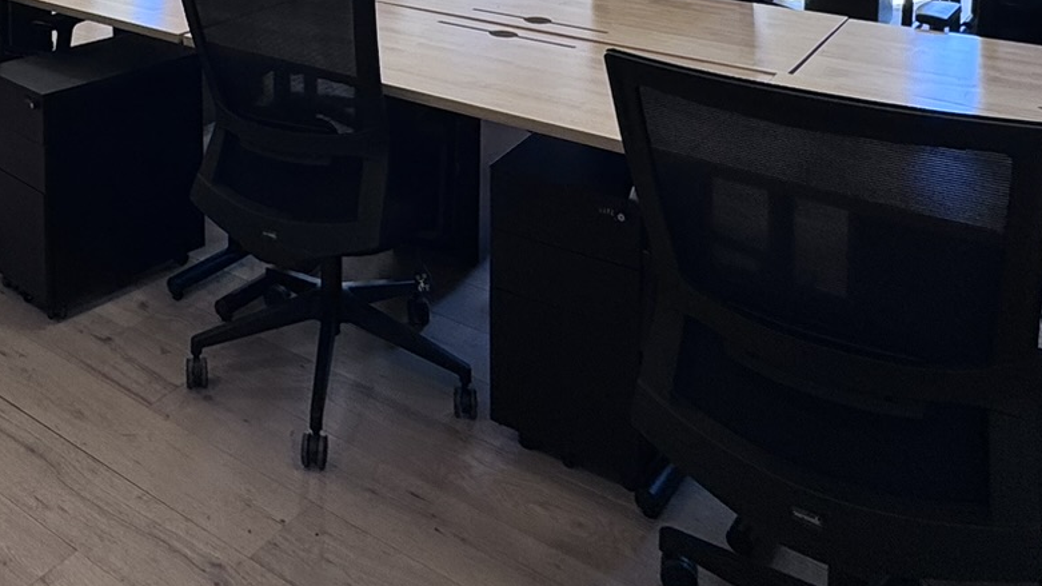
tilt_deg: -4.3
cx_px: 219
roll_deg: +0.2
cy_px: -200
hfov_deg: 47.9
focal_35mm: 40
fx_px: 1105
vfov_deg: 25.2
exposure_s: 1/120
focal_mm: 2.22
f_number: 2.2
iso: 50
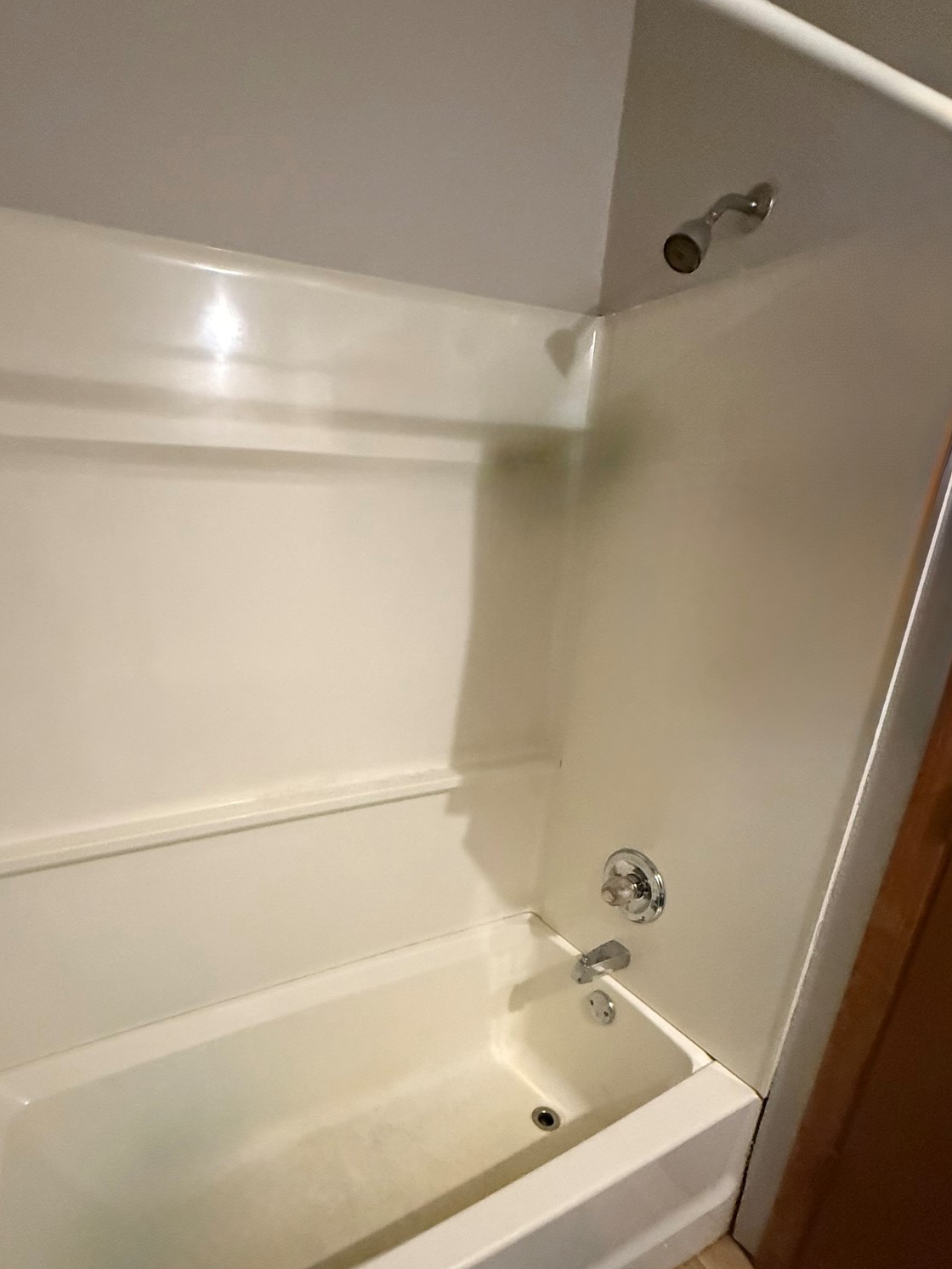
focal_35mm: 18
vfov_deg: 86.5
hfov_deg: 70.9
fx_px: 660
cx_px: 382
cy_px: 770
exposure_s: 1/60
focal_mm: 2.22
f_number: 2.2
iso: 1000
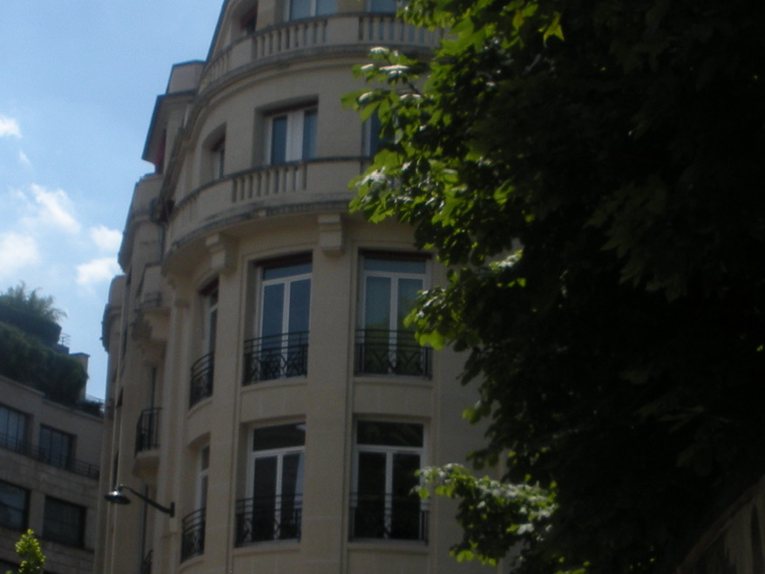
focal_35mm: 84
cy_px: 349
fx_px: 1856
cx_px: 405
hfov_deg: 23.3
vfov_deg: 17.5
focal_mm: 6.3
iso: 64
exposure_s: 1/463
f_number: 5.6
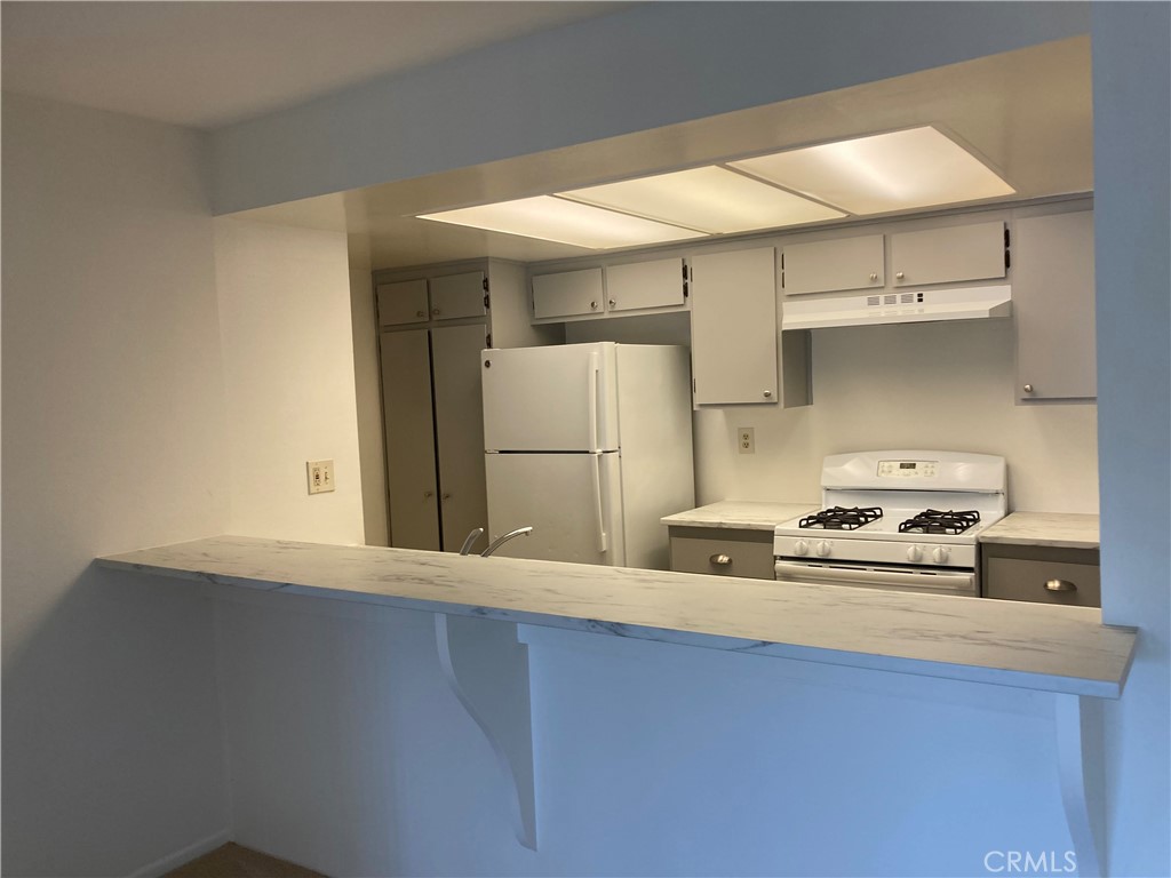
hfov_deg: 63.4
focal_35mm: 28
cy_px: 439
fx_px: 947
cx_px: 586
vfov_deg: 49.7
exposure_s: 1/60
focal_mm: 3.99
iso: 64
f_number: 1.8
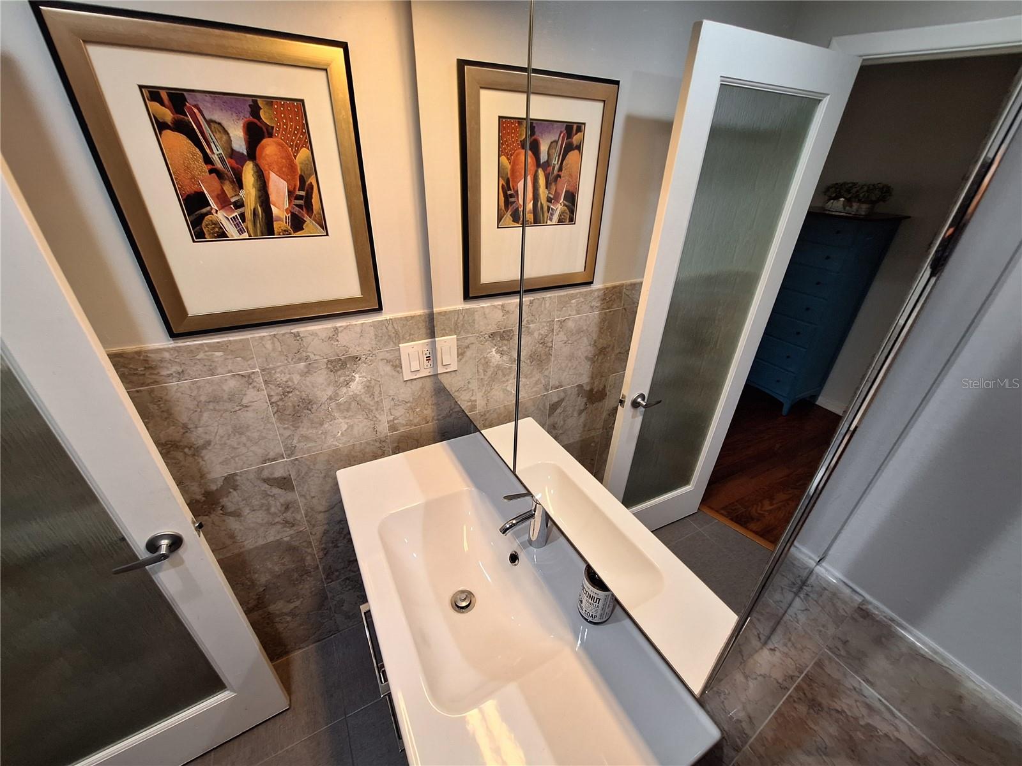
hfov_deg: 106.2
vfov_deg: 89.9
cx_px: 511
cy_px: 383
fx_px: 384
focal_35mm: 13
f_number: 2.2
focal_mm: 1.74
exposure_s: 1/40
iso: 80
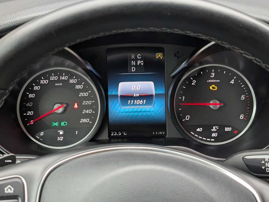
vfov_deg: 29.7
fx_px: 381
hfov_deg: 38.9
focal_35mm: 49
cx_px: 134
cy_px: 101
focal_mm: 6.9
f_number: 1.68
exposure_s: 1/301
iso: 603
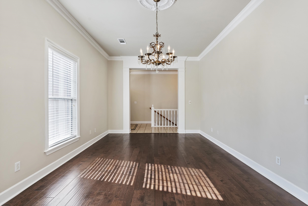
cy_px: 103
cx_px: 154
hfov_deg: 96.7
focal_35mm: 16
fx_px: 137
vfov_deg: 73.8
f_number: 9
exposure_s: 1/15
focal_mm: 16
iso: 640
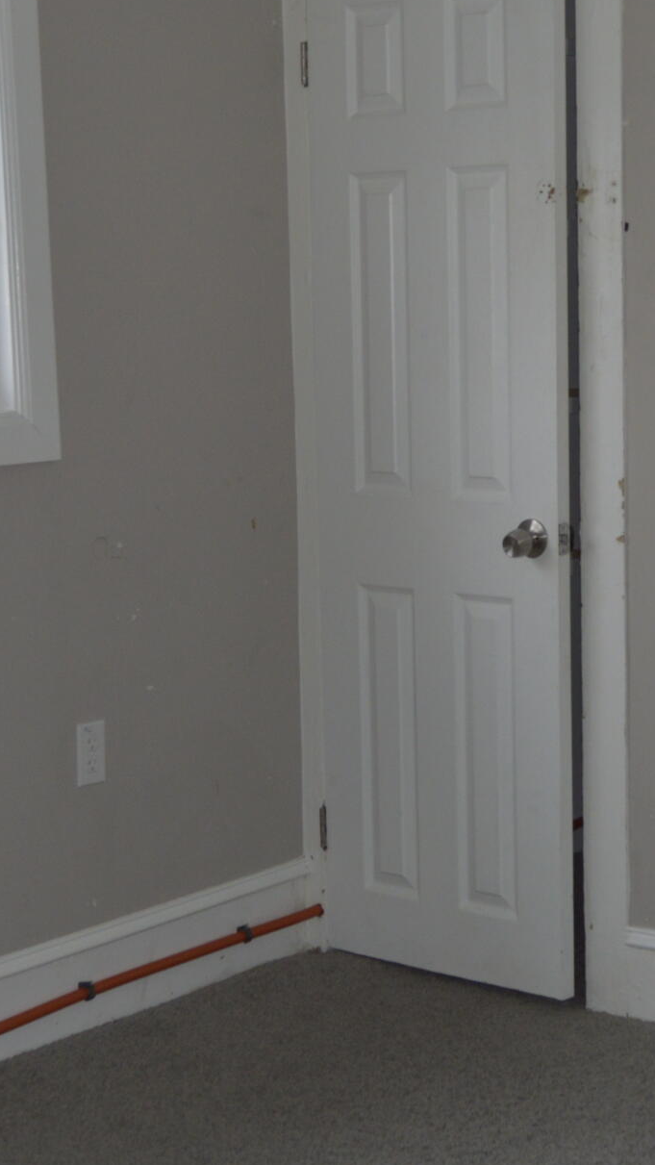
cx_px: 485
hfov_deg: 17.1
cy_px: 606
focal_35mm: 70
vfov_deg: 30.2
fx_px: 2162
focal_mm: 18
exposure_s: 1/60
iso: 400
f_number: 3.5
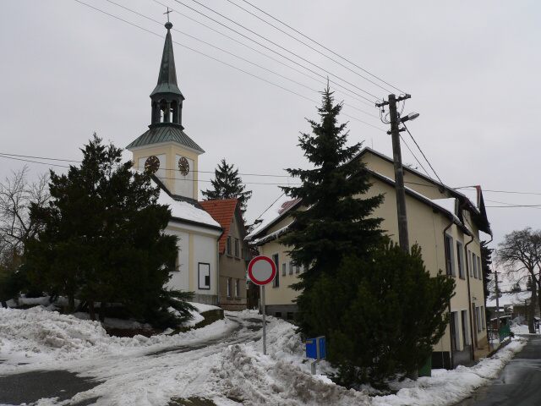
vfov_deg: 39.7
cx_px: 270
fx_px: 563
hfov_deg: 51.4
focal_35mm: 36
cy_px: 203
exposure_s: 1/400
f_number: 4.6
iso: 80
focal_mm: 6
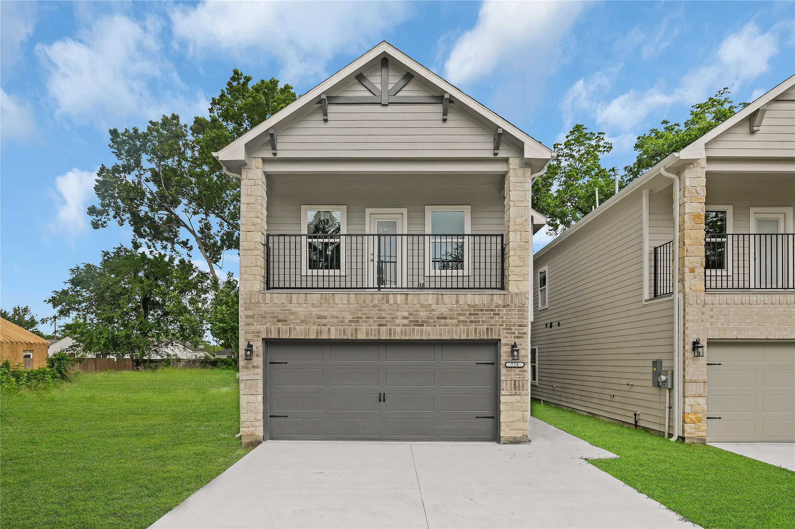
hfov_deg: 86.9
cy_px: 264
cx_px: 398
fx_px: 419
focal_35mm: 19
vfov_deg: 64.5
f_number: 9
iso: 2000
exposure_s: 1/125
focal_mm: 19
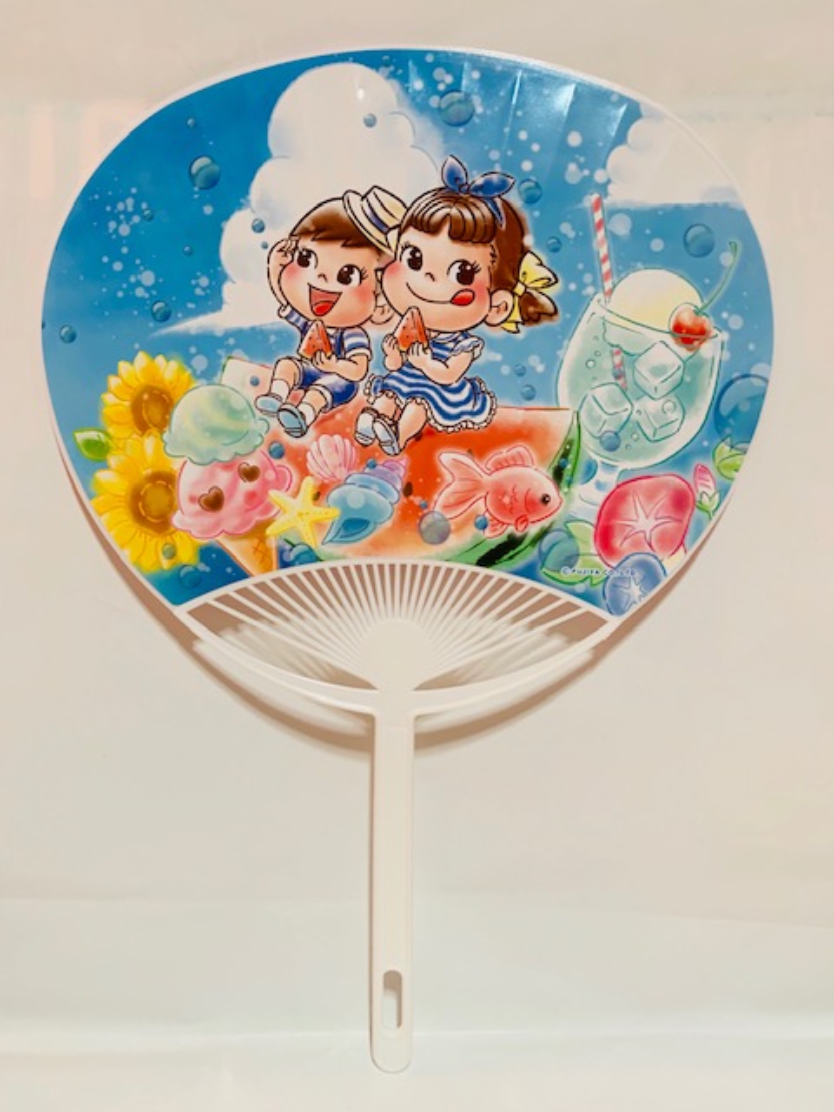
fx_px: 835
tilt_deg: -9.8
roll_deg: -0.2
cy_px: 556
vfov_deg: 67.3
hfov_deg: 53.1
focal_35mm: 26
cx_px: 417
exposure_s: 1/50
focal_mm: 4.25
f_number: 1.8
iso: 125
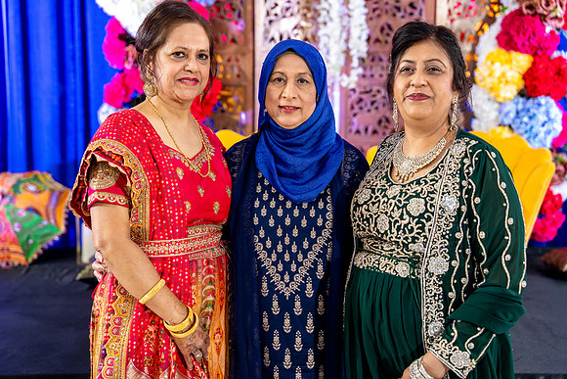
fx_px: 898
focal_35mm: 57
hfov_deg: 35.0
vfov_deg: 23.8
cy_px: 190
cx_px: 284
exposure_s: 1/125
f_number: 2.8
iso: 2500
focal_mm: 57
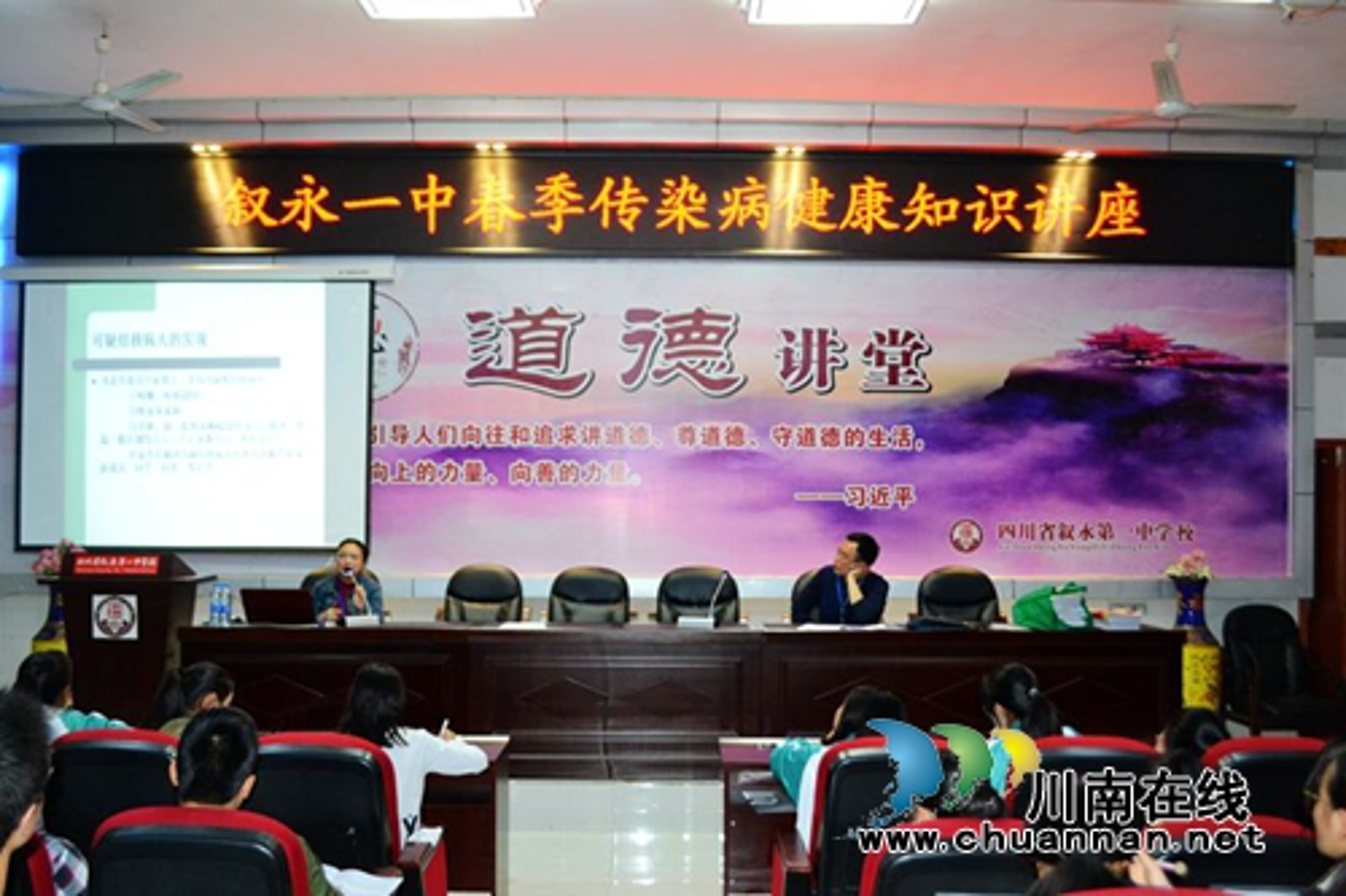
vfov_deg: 39.9
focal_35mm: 33
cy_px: 448
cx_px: 673
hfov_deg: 57.2
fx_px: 1233
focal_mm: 22
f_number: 3.8
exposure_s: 1/60
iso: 1250
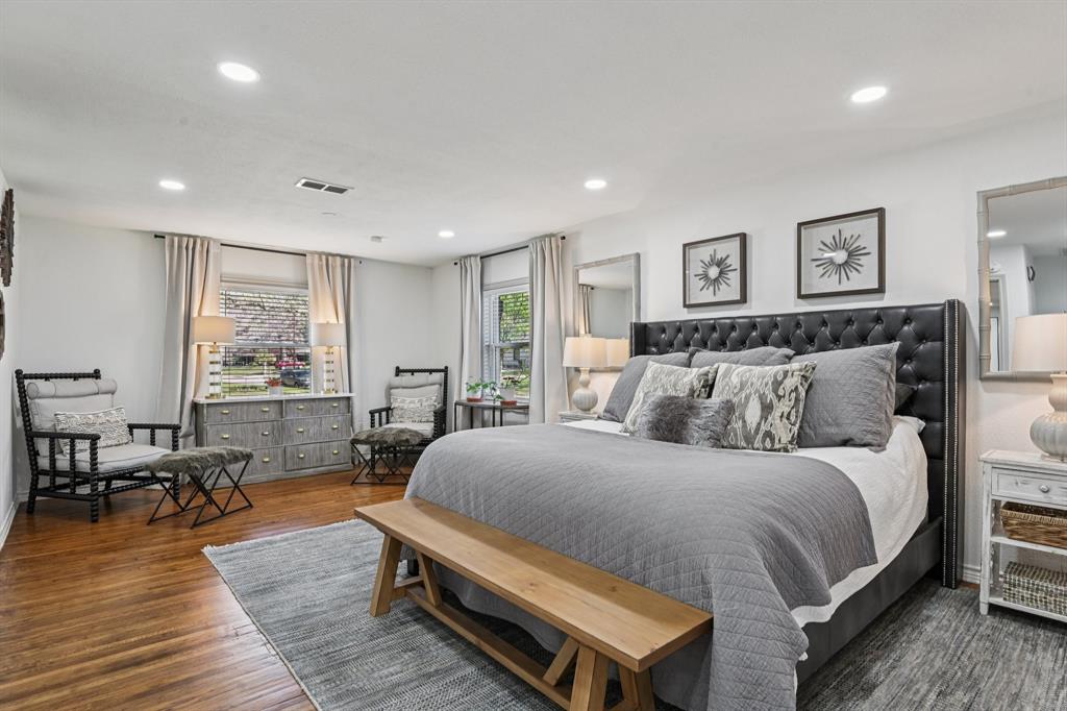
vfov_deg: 67.3
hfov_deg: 90.0
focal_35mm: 18
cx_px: 534
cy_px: 356
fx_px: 533
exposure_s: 1/15
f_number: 8
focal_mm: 18
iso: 400
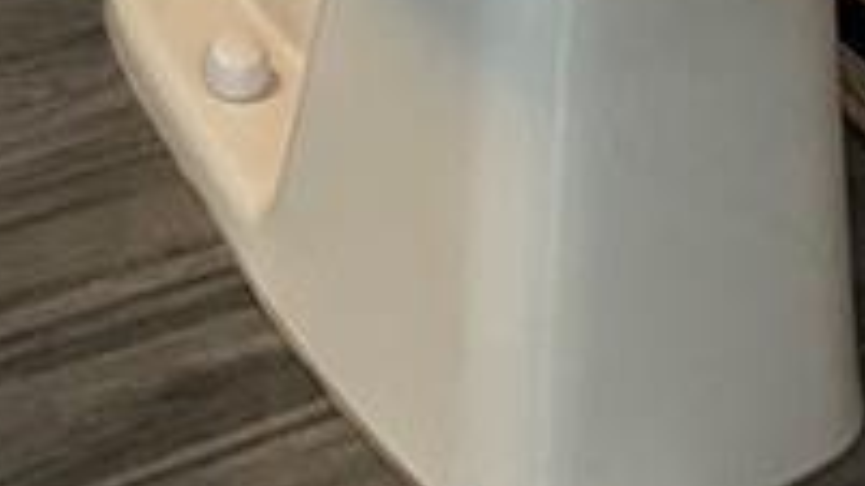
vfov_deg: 7.1
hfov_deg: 12.6
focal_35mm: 169
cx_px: 9
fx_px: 3876
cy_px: -237
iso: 200
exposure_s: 1/60
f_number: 1.6
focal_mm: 4.2
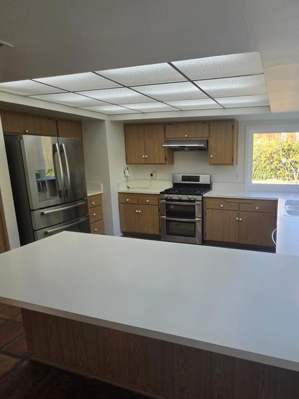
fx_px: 230
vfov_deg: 81.8
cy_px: 204
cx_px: 204
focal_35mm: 20
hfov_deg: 63.9
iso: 40
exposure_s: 1/120
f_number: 1.9
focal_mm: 2.2
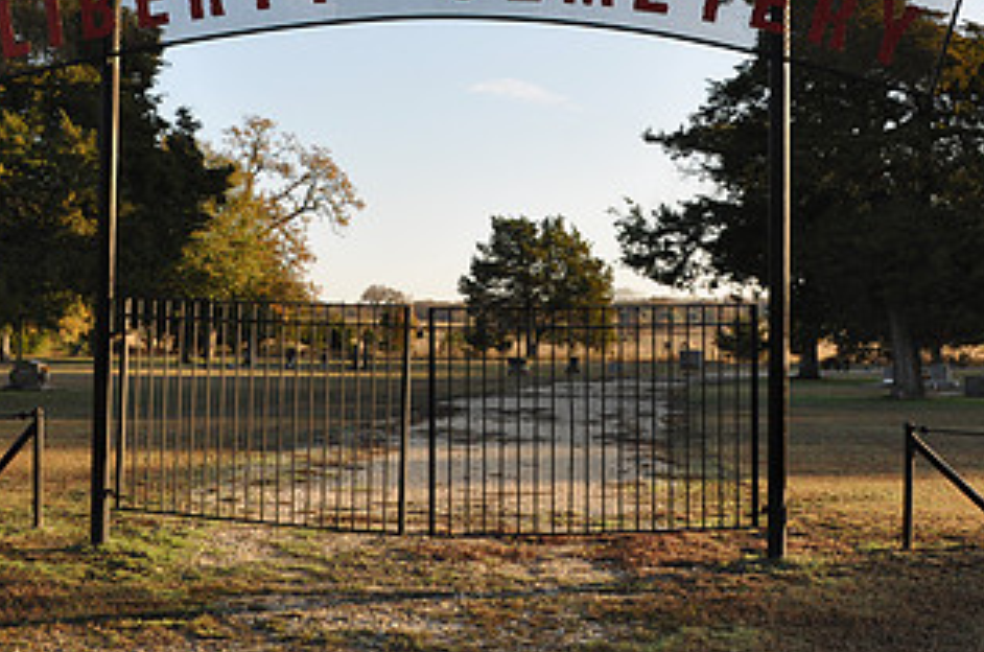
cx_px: 489
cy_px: 180
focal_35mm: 61
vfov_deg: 22.0
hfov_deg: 32.9
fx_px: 1664
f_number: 6.3
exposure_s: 1/160
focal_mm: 22
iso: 200
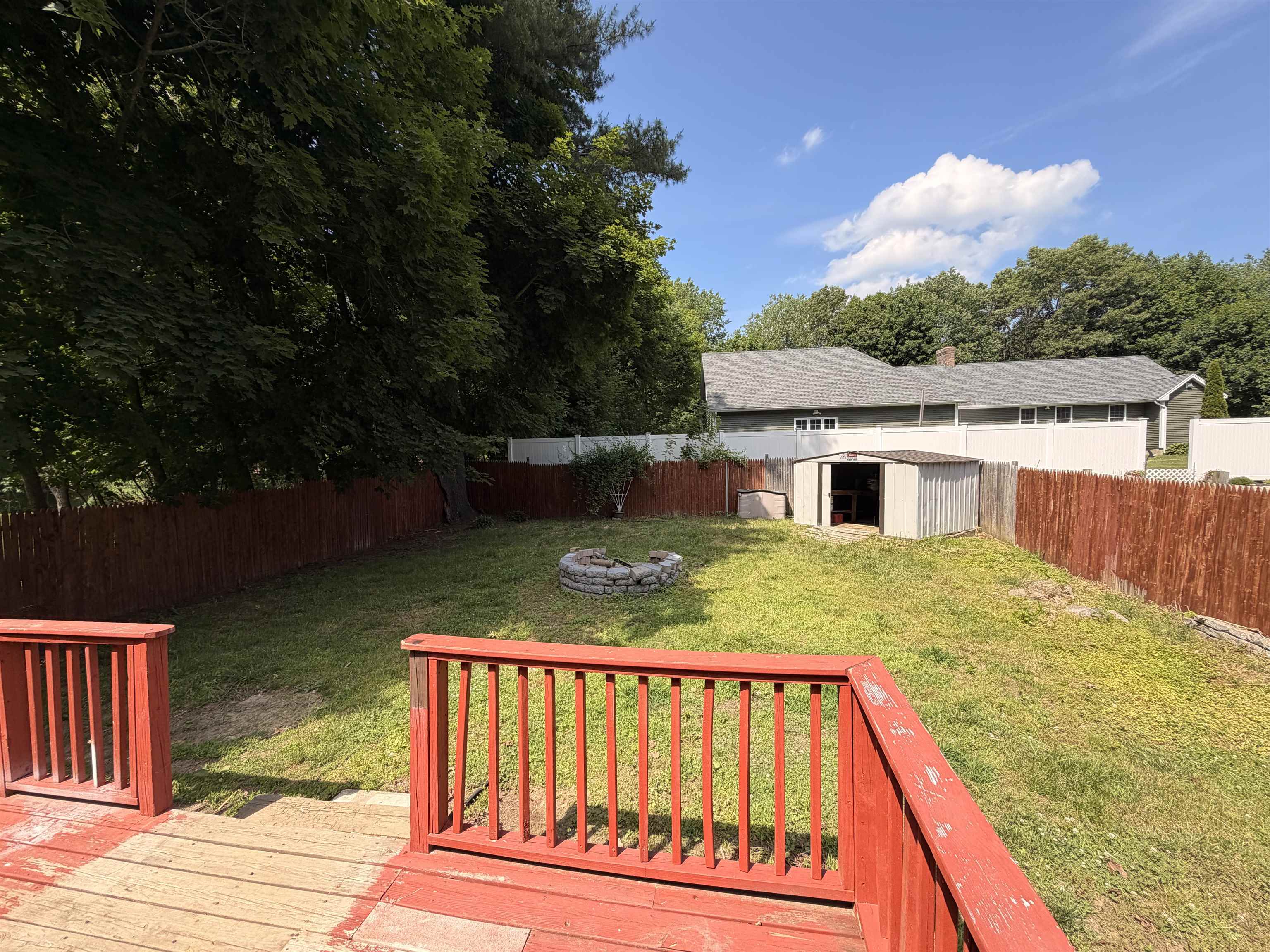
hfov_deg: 102.1
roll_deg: +2.0
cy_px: 476
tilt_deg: -3.3
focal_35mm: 14
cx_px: 635
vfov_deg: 85.7
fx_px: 514
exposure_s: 1/760
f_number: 2.2
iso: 40
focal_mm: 2.22
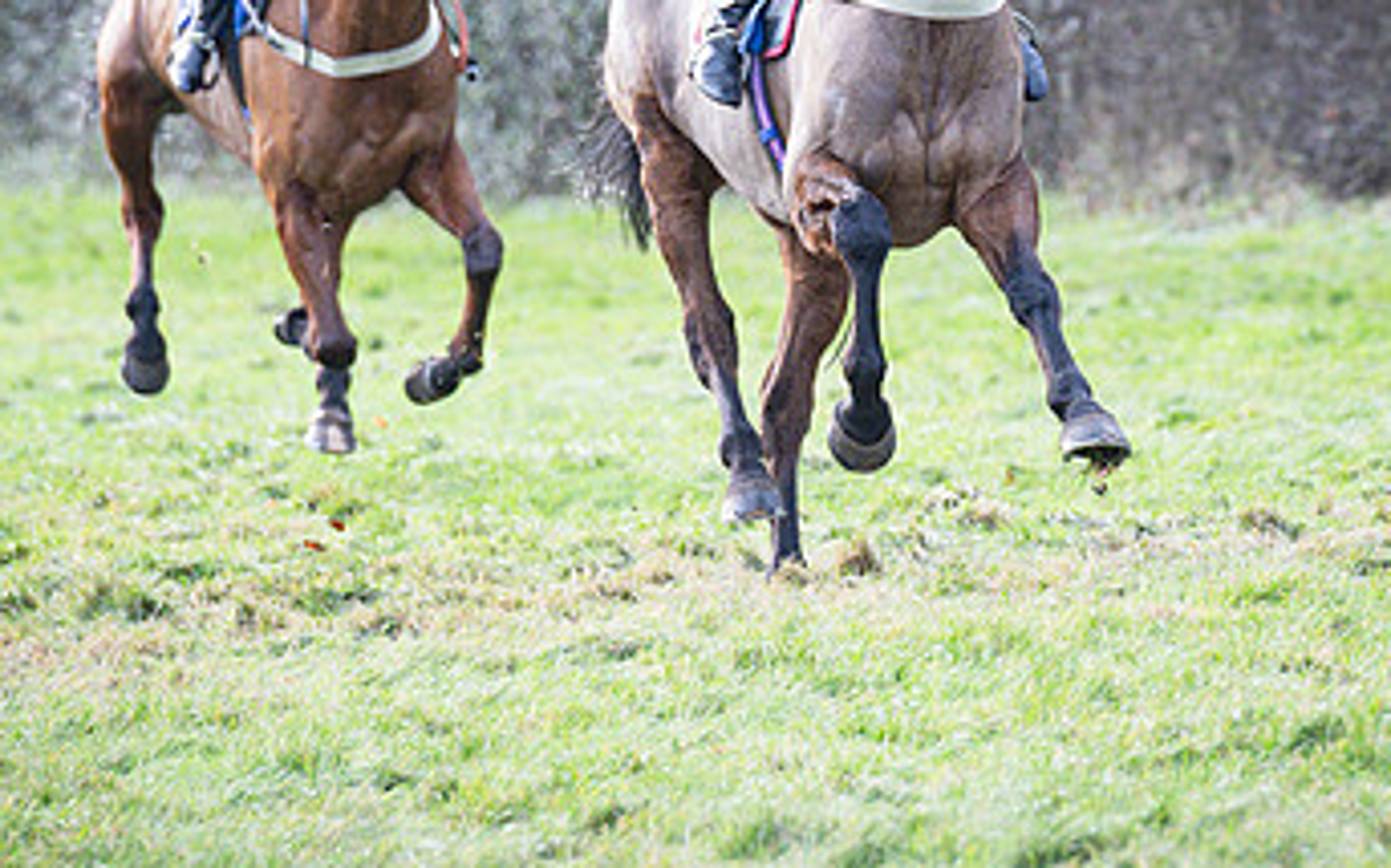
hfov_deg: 3.5
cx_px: 1195
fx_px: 22659
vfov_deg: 2.2
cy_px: -183
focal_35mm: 598
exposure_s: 1/1000
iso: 800
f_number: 4
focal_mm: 200
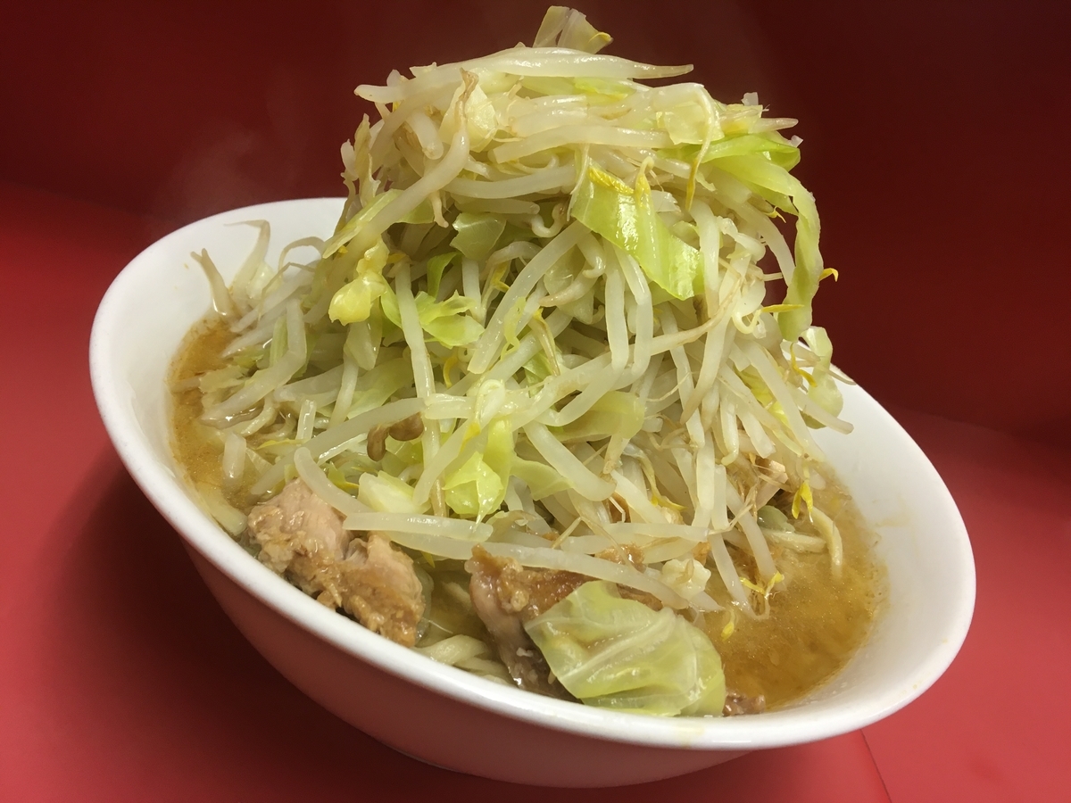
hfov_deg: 61.7
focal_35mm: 29
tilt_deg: -28.0
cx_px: 536
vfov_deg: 48.2
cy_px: 402
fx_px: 897
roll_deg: -19.5
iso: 100
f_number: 2.2
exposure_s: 1/33
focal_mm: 4.15
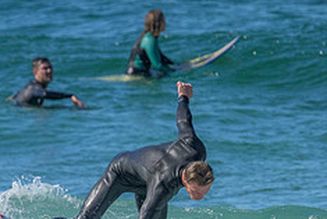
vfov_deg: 1.0
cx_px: 104
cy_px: 229
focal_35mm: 1429
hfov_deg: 1.4
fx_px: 12988
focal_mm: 580
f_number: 11
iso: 2000
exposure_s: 1/2000
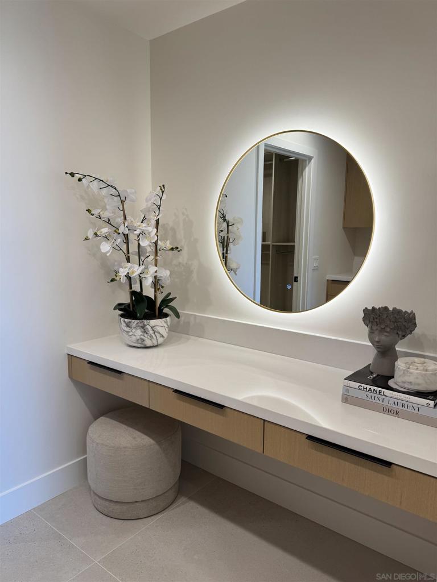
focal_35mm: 24
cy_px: 291
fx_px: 404
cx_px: 218
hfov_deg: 56.8
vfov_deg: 71.6
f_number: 1.78
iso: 80
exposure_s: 1/120
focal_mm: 6.76
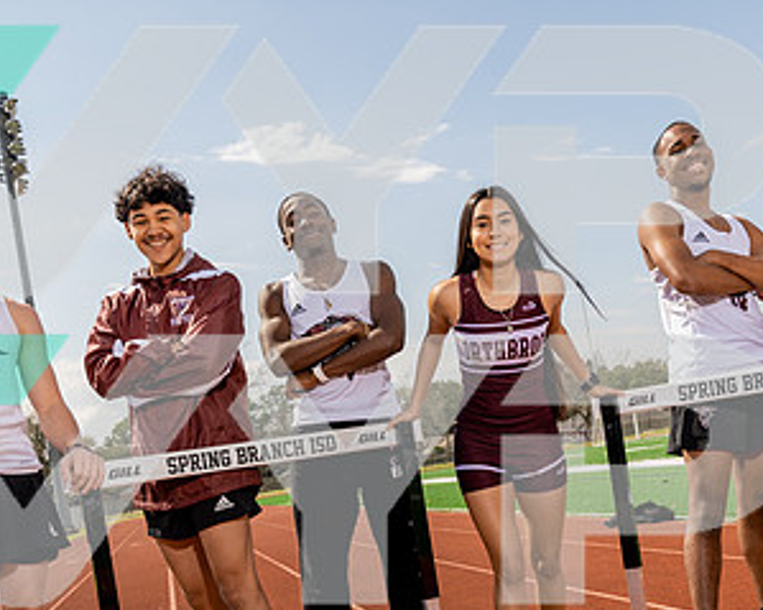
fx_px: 1151
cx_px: 452
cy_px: 471
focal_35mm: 51
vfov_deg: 29.1
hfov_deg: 36.6
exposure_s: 1/250
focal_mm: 28
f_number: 8
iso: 100
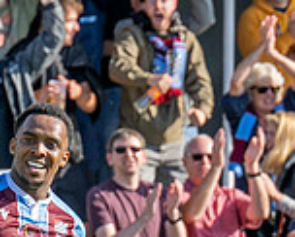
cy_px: 336
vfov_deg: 1.1
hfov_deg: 1.3
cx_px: -585
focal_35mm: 1472
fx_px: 12868
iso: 400
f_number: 4
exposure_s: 1/2500
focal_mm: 125
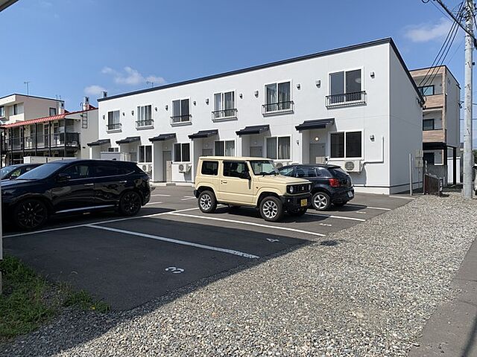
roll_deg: -0.6
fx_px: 358
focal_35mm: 26
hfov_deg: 67.3
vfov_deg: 53.1
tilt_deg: -0.6
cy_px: 178
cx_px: 238
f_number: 1.8
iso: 25
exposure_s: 1/3289
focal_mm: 4.25
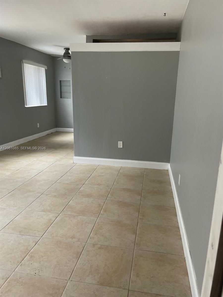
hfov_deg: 53.1
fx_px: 223
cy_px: 148
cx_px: 112
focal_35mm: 26
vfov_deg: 67.3
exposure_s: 1/105
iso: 125
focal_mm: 4.2
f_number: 1.6
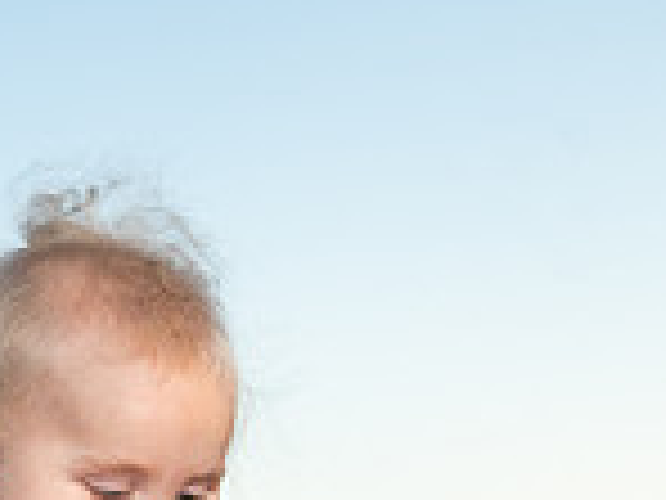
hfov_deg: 11.8
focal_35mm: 167
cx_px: 184
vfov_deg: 8.4
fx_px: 3213
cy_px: 1000
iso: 100
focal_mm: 57
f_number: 5
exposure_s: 1/160
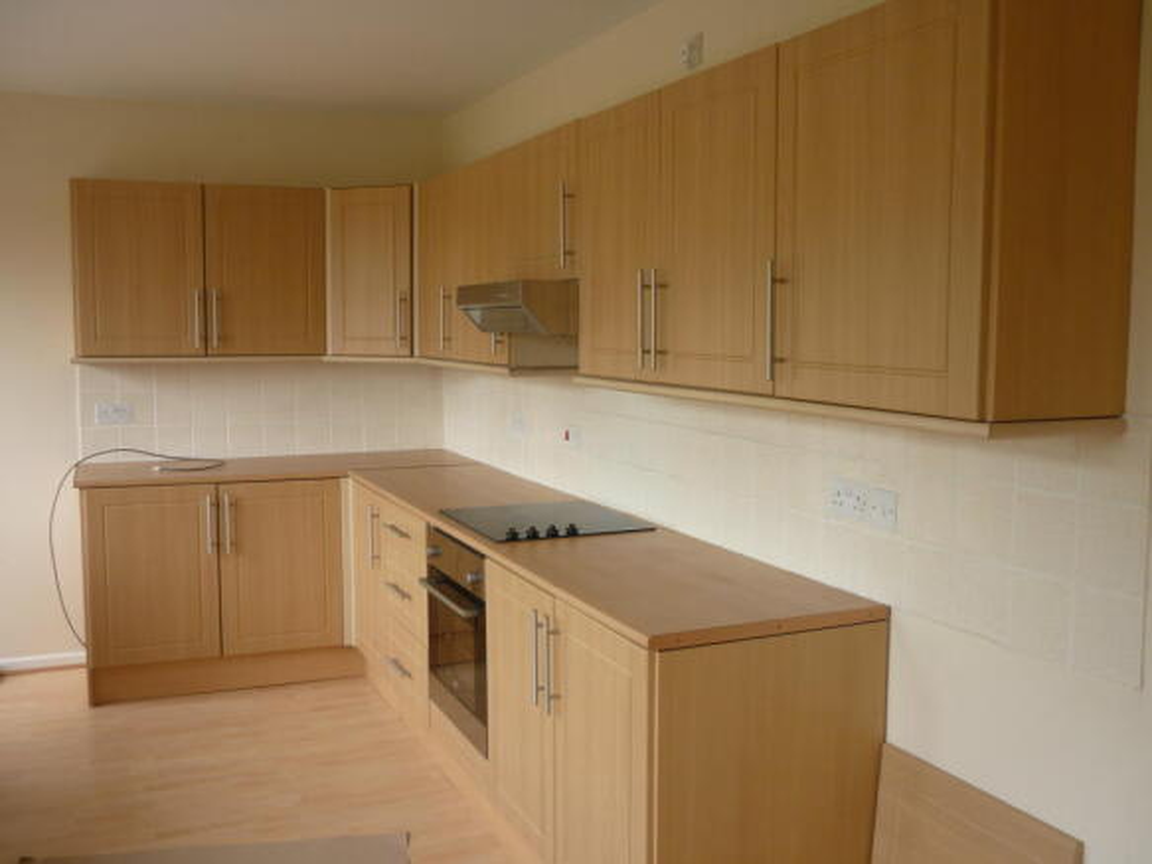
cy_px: 432
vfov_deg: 42.9
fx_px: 1098
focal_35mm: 33
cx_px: 576
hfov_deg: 55.4
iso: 80
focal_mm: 5.5
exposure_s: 1/30
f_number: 2.8
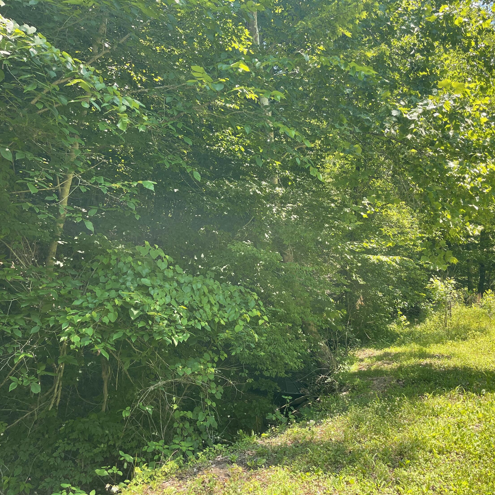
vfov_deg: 54.0
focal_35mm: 30
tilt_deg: +7.0
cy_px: 249
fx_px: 485
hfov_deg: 53.5
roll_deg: +0.1
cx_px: 304
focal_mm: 5.1
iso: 32
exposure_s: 1/446
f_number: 1.6
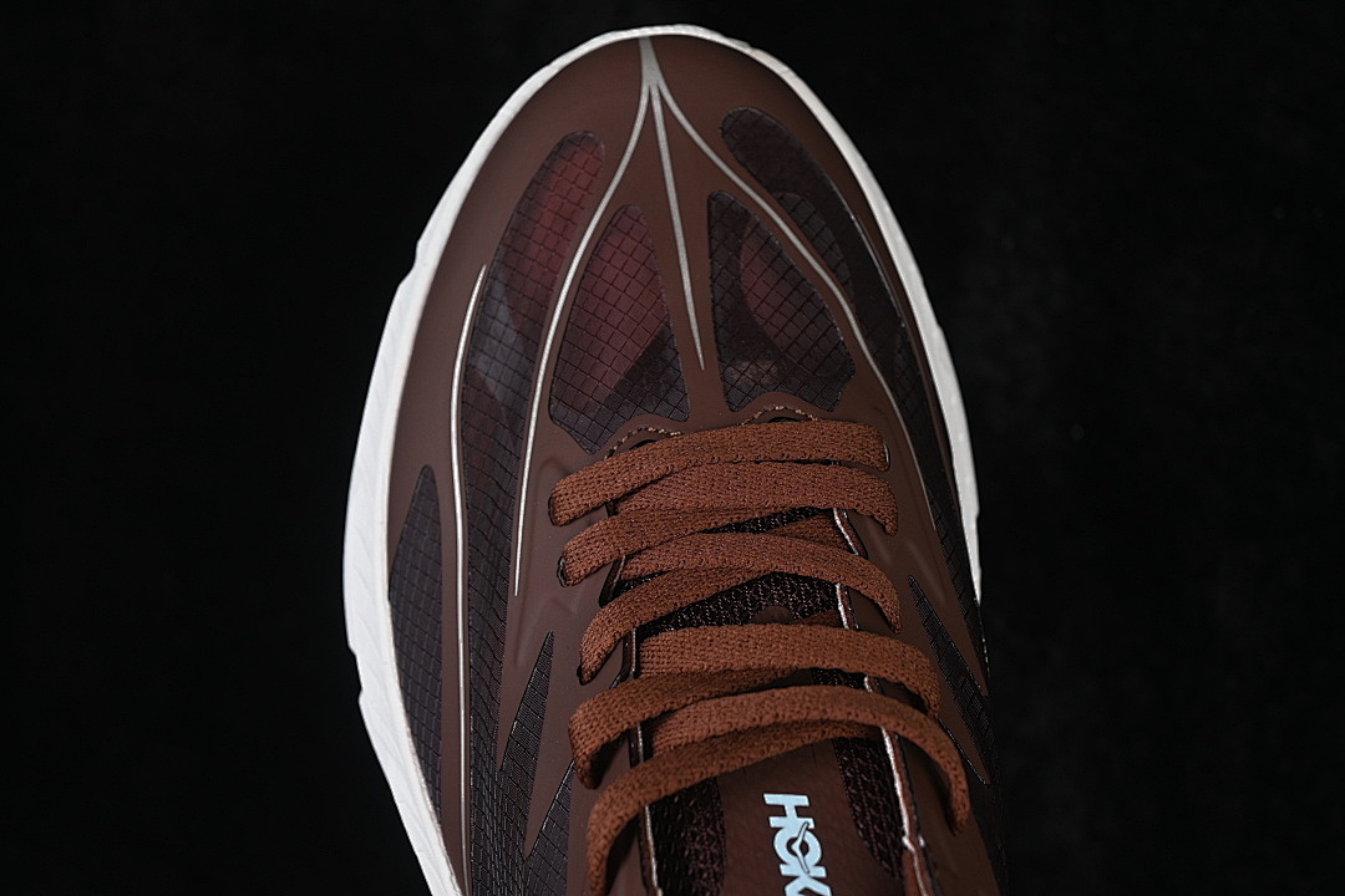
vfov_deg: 18.2
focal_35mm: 75
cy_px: 448
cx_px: 672
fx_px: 2802
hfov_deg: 27.0
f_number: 6.3
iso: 160
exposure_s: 1/60
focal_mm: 50
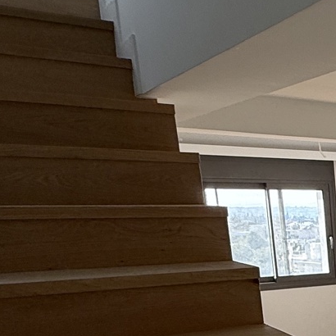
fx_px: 637
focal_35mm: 58
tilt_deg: -14.8
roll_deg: +0.0
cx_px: 573
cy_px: 358
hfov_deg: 21.6
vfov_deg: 27.4
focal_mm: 2.22
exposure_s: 1/193
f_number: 2.2
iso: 50
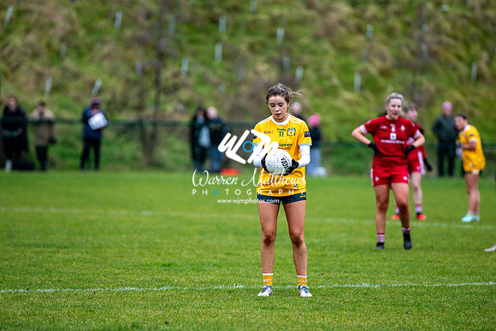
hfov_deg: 7.6
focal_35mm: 270
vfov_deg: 5.1
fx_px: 3721
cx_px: 248
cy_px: 166
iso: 1800
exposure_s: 1/1000
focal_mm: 270
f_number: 2.8
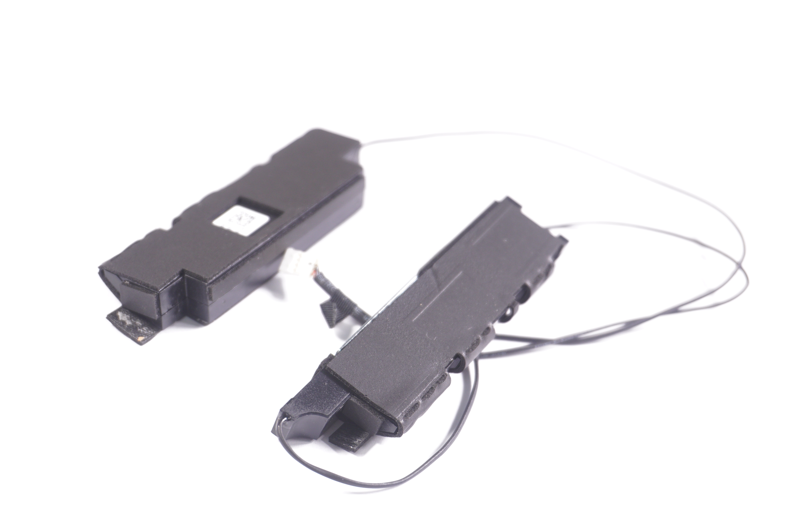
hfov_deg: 33.4
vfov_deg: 22.6
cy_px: 264
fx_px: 1320
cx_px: 396
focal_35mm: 60
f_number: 5.6
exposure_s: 1/80
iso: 640
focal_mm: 40
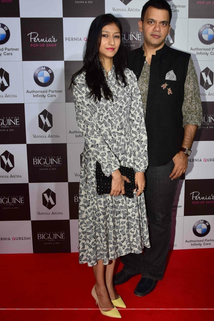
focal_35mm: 39
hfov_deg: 34.1
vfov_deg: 49.6
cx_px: 126
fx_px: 348
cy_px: 158
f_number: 5.6
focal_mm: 22
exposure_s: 1/100
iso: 400
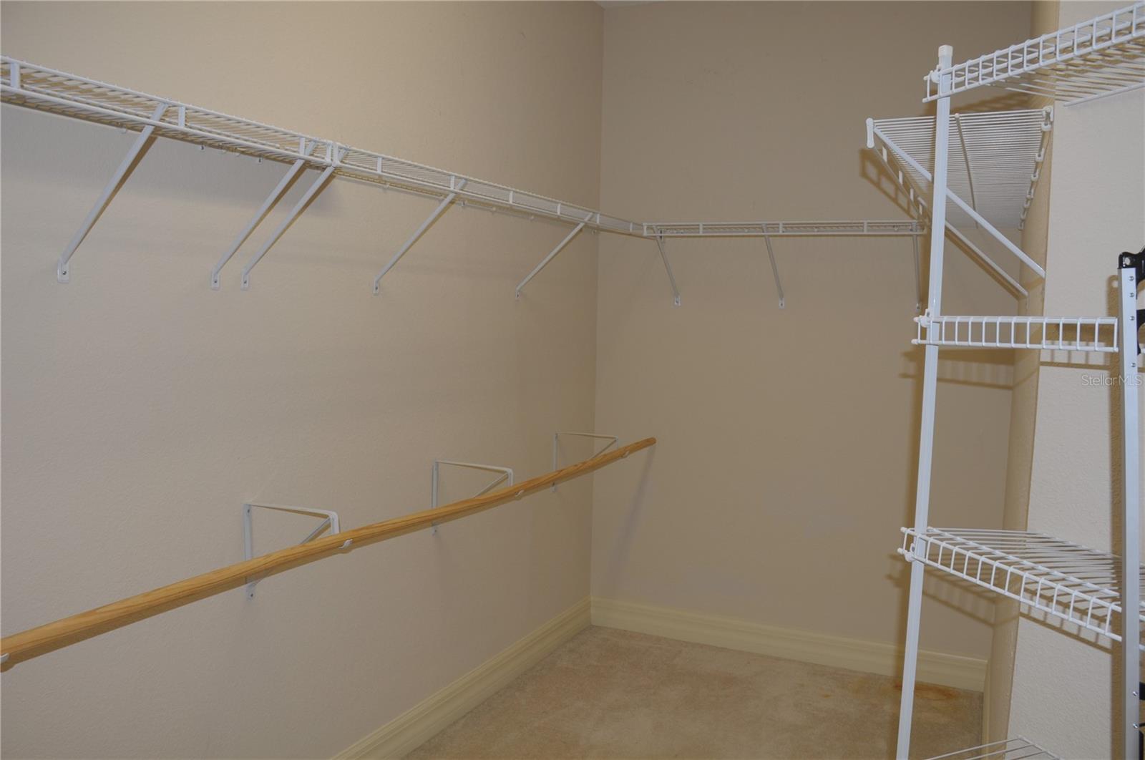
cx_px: 572
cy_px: 380
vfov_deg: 47.8
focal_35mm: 27
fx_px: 858
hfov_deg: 67.5
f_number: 7.1
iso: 200
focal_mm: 18
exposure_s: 1/25
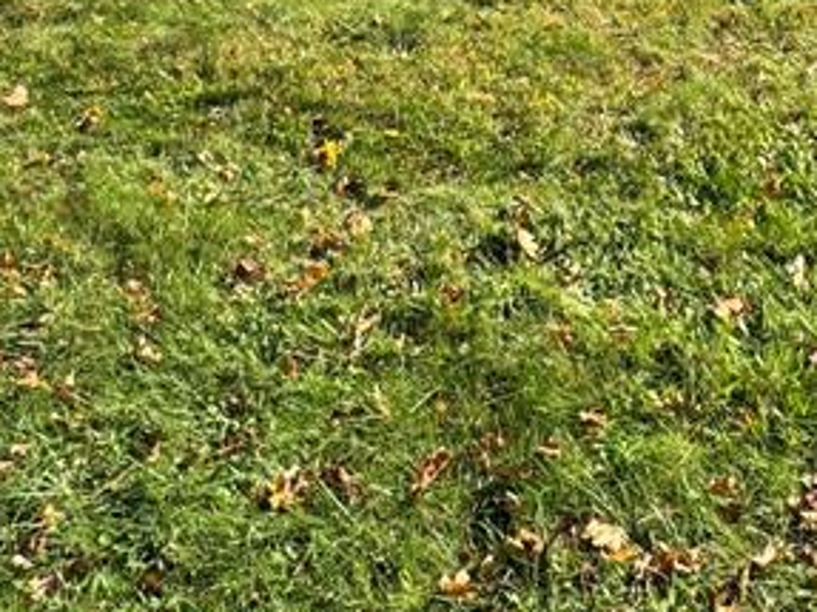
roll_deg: -0.2
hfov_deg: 35.0
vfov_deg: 24.7
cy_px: -213
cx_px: 800
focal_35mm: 50
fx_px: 1180
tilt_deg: -2.2
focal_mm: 2.22
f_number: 2.2
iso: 40
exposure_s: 1/687
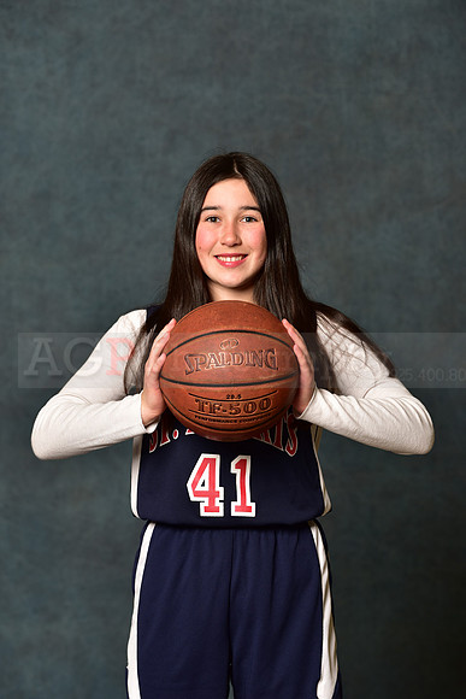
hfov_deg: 10.2
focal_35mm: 135
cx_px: 233
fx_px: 2619
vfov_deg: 15.2
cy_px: 350
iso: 200
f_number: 4.5
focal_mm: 135
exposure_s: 1/200
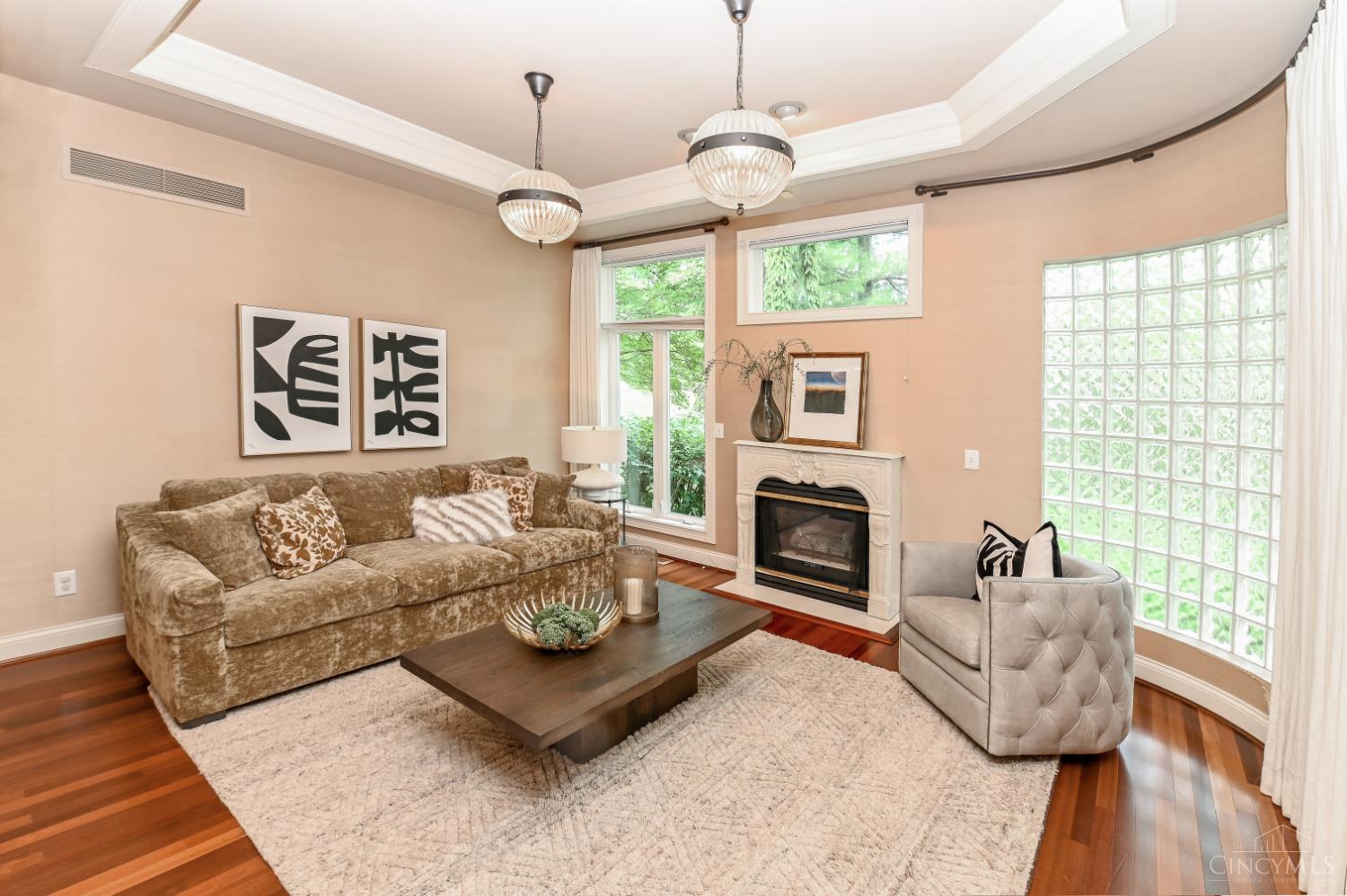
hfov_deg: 100.4
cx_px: 674
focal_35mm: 15
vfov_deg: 77.2
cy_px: 448
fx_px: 561
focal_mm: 15
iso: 500
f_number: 7.1
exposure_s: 1/40
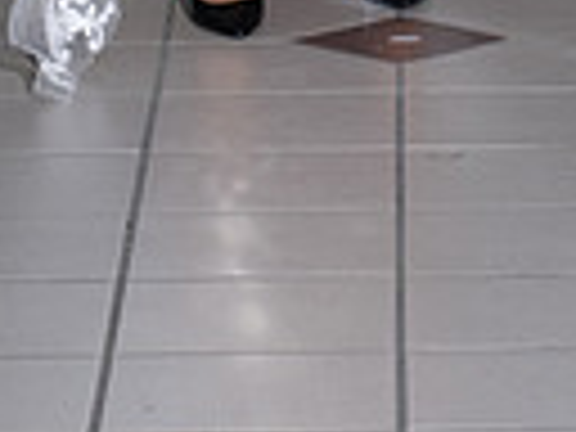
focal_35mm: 344
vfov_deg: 4.2
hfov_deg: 5.8
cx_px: 333
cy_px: -567
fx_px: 5724
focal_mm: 102
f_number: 6.3
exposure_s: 1/160
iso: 1000
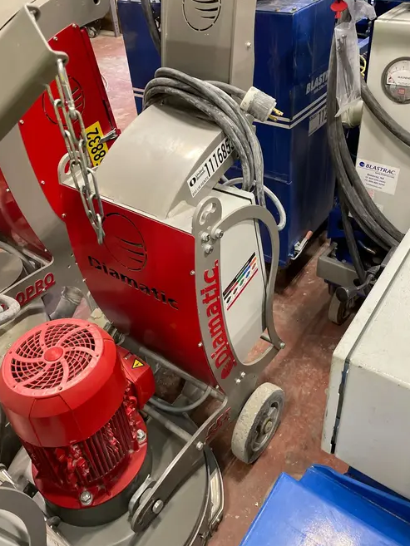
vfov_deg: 61.5
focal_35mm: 29
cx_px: 210
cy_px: 245
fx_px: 458
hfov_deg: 48.2
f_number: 1.6
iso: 200
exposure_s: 1/60
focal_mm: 4.2
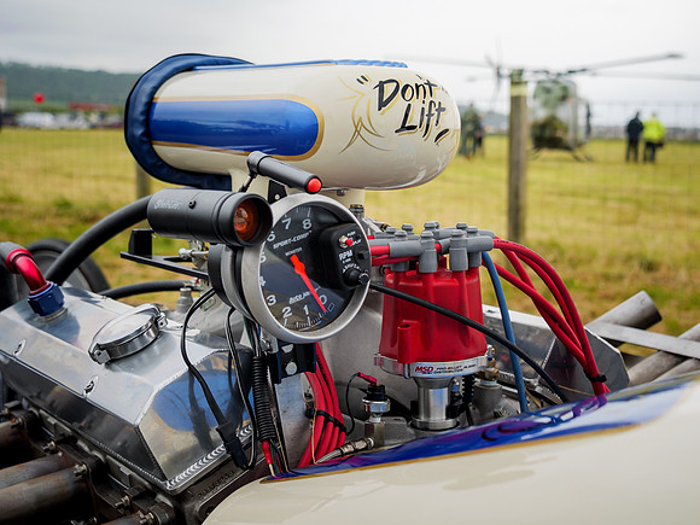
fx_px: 1127
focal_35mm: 56
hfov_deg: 34.5
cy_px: 276
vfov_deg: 26.2
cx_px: 376
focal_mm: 25
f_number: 3.5
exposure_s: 1/320
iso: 250
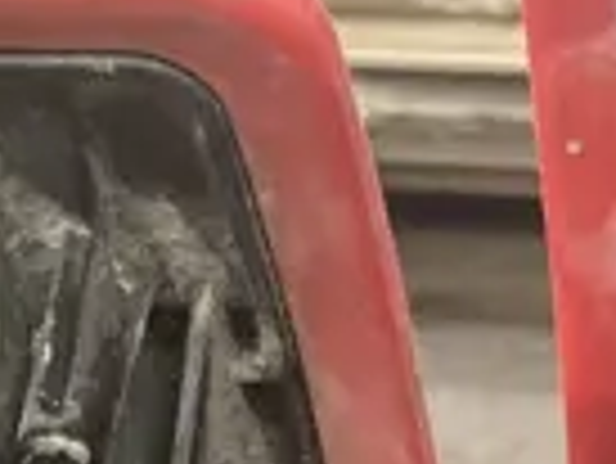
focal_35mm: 209
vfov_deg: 6.6
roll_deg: +3.7
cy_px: 1257
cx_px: 513
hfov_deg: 9.4
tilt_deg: -30.1
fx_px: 3722
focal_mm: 3.99
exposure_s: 1/50
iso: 320
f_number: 1.8
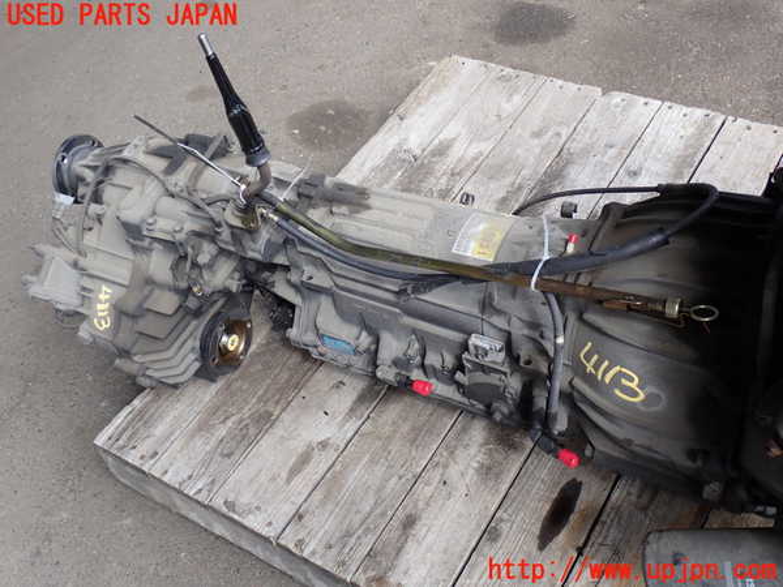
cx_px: 392
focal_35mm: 41
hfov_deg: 45.8
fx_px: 927
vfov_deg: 35.1
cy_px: 294
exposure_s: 1/125
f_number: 4
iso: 100
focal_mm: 7.31
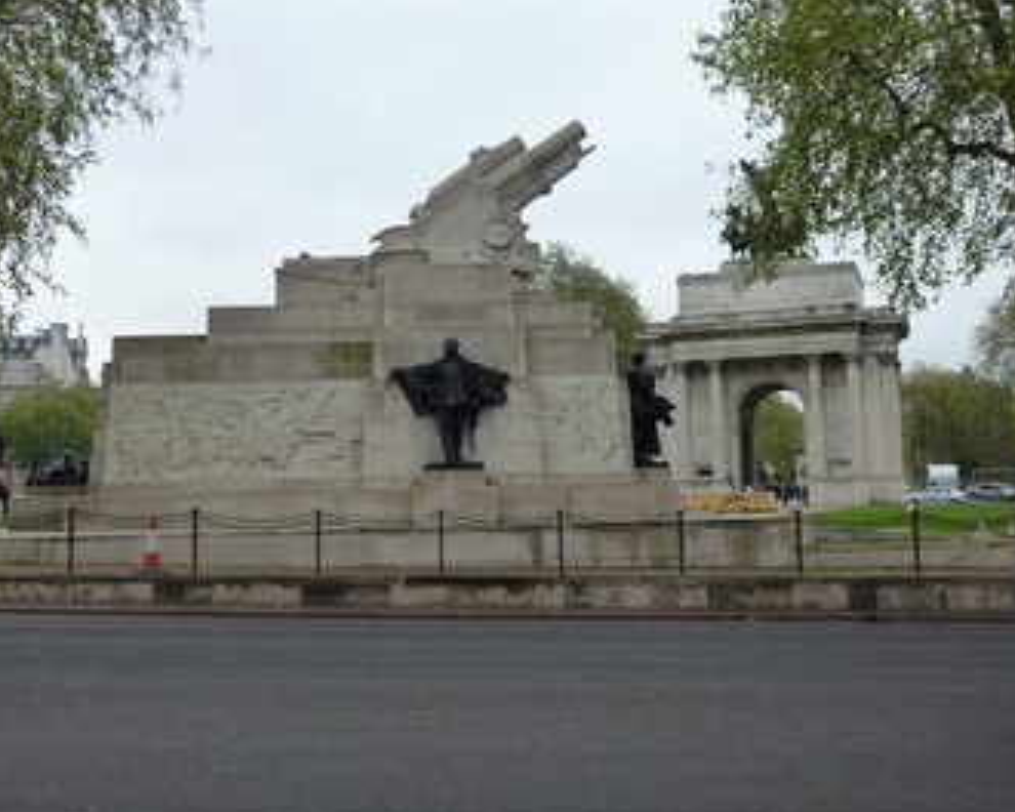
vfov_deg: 38.2
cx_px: 483
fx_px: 1172
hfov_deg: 46.8
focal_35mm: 39
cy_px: 406
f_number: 4
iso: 160
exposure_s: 1/160
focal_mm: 5.9
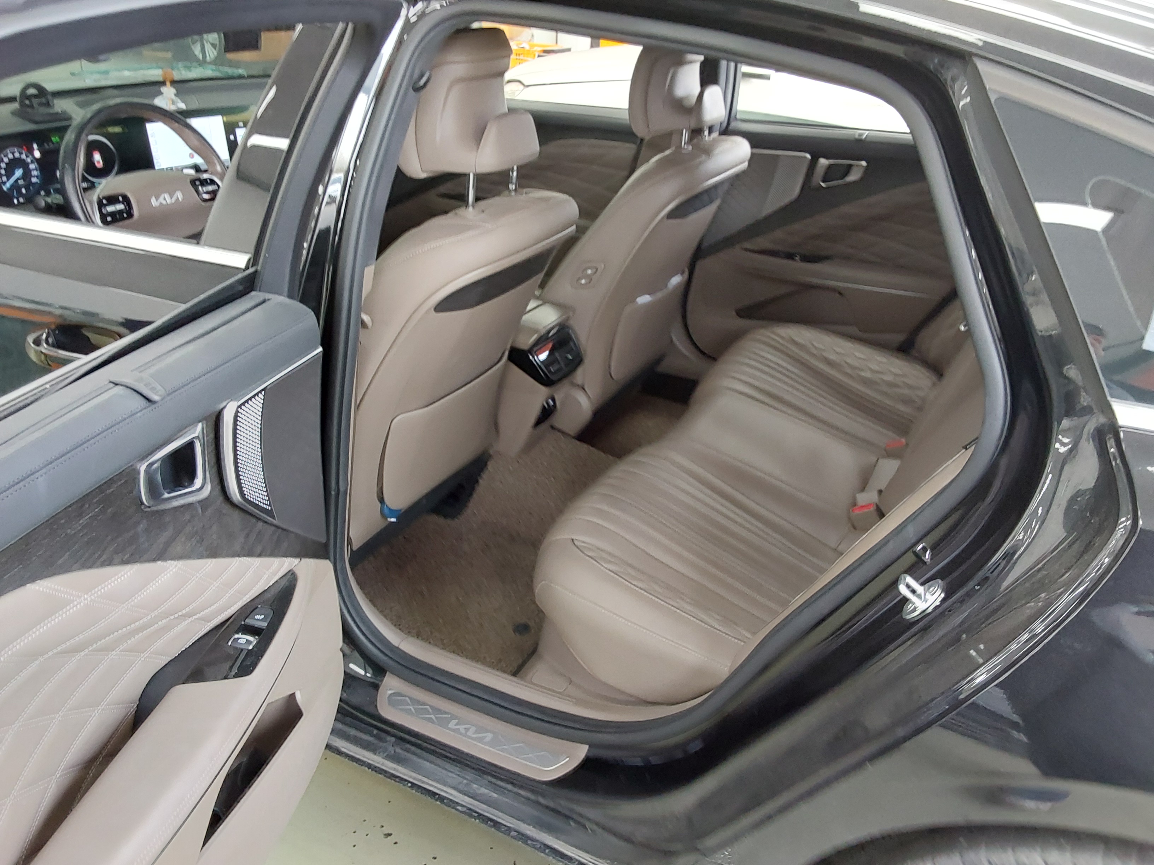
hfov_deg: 63.4
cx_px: 577
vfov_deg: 49.7
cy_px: 432
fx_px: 933
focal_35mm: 28
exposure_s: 1/60
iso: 200
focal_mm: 2.91
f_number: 1.9
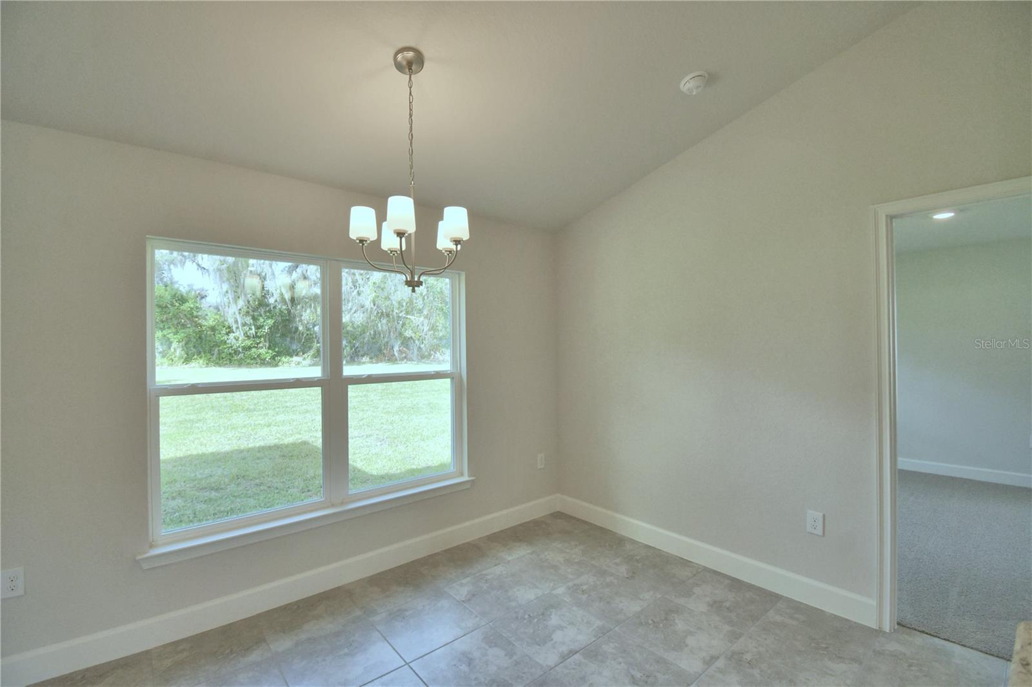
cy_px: 344
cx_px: 516
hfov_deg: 100.4
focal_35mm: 15
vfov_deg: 77.3
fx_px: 430
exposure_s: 1/200
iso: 200
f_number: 4.5
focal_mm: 10
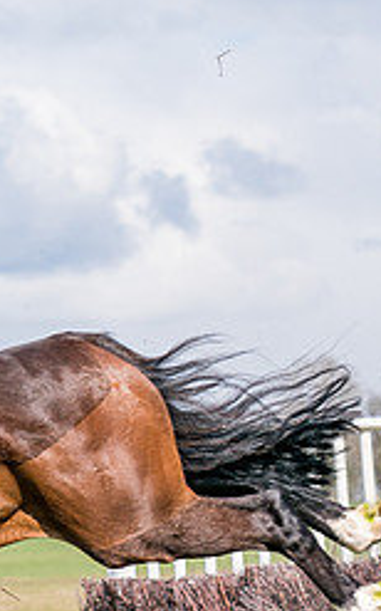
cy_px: 462
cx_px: 247
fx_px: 4793
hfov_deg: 4.6
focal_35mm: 288
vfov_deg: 7.3
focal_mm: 86
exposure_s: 1/1600
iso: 200
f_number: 4
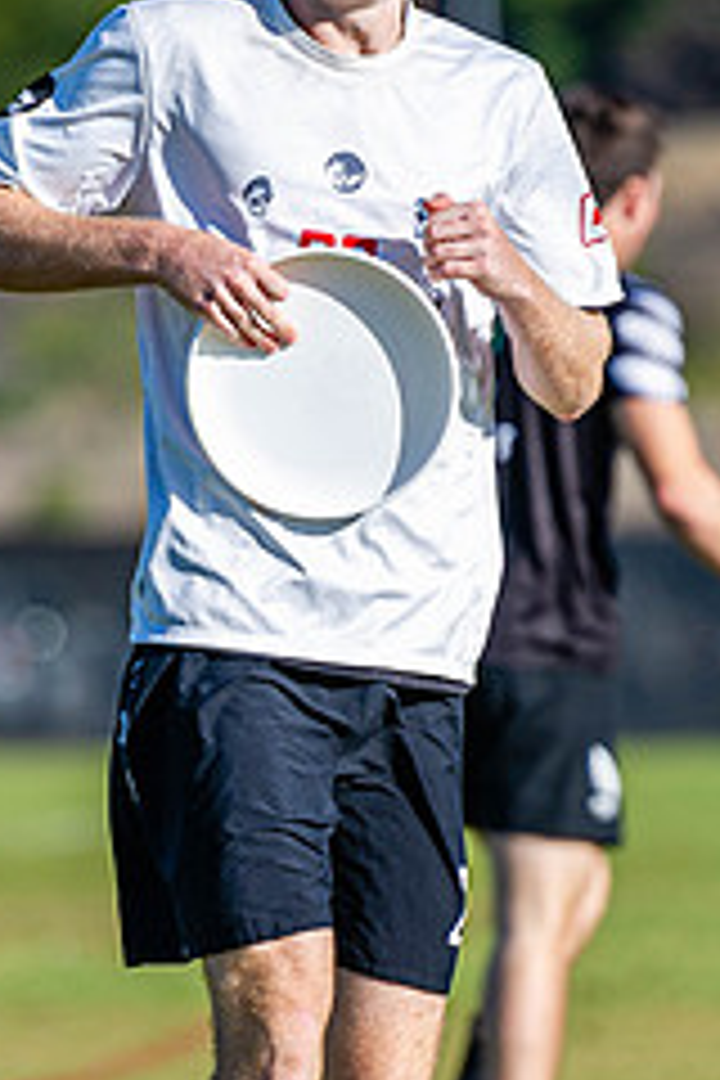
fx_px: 16889
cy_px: 526
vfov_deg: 3.7
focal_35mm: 563
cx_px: 389
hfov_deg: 2.4
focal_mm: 200
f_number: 2.8
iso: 200
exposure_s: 1/3200
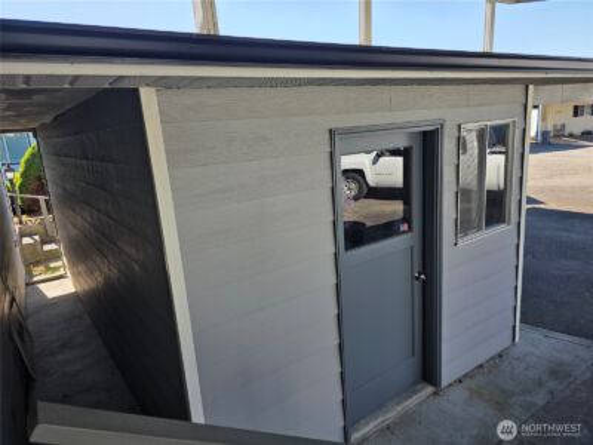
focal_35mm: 23
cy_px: 222
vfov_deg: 58.9
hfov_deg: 73.9
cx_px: 296
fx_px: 394
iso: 80
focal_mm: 6.3
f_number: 1.7
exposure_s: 1/2021
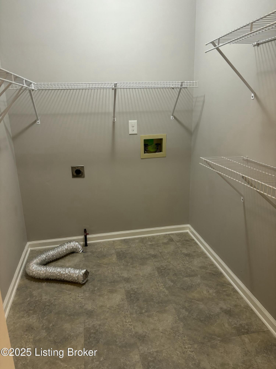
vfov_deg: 67.3
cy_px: 184
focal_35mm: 26
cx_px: 138
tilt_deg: -16.3
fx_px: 276
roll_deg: +0.4
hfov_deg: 53.0
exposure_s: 1/60
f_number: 1.6
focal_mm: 5.96
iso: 250
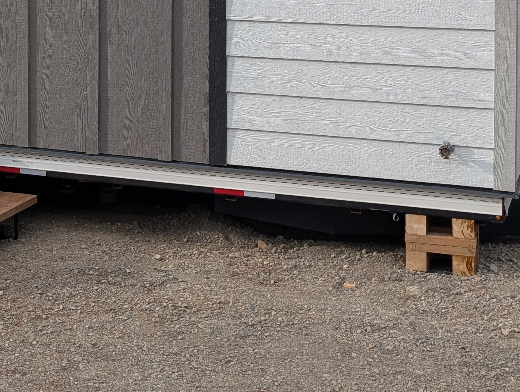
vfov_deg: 17.2
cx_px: 9
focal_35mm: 81
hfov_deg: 23.2
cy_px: -110
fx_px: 1218
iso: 23
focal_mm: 6.9
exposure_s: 1/458
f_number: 1.68
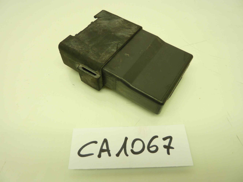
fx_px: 175
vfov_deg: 54.9
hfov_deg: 69.4
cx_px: 122
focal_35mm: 25
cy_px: 91
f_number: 3.3
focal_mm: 4.1
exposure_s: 1/25
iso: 80
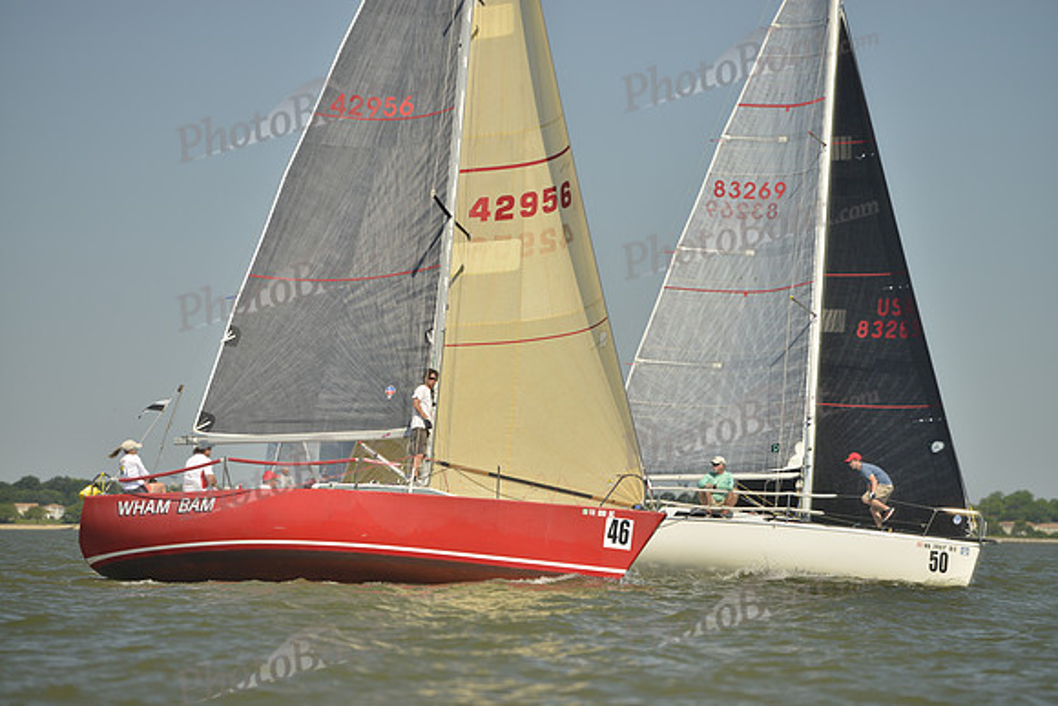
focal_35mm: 165
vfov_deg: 8.3
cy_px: 353
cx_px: 529
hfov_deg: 12.4
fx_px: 4850
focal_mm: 165
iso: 200
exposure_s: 1/1250
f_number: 4.5
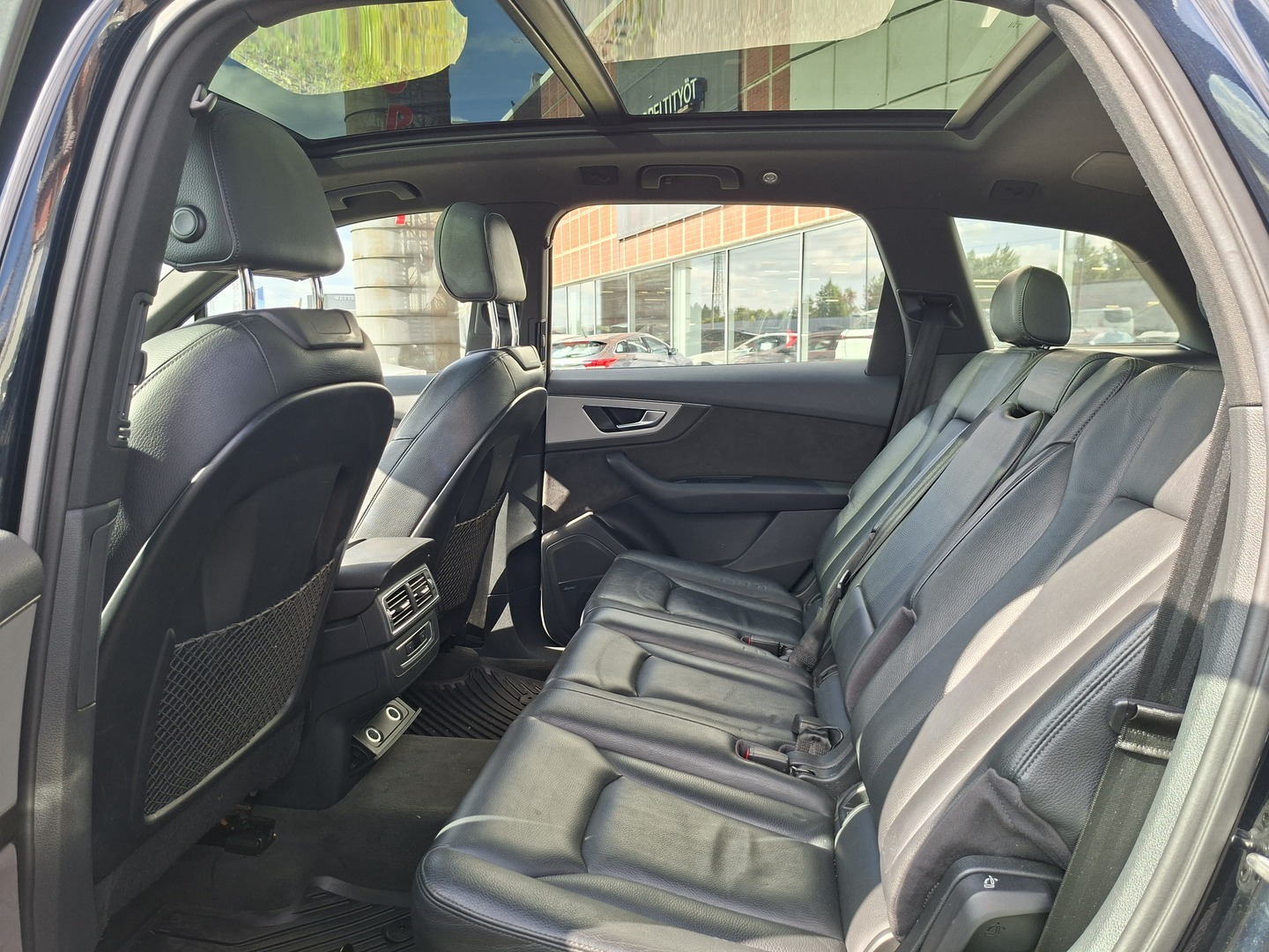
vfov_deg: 58.9
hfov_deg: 73.9
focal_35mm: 23
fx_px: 843
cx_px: 634
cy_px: 476
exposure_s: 1/205
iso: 50
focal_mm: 5.54
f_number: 1.8
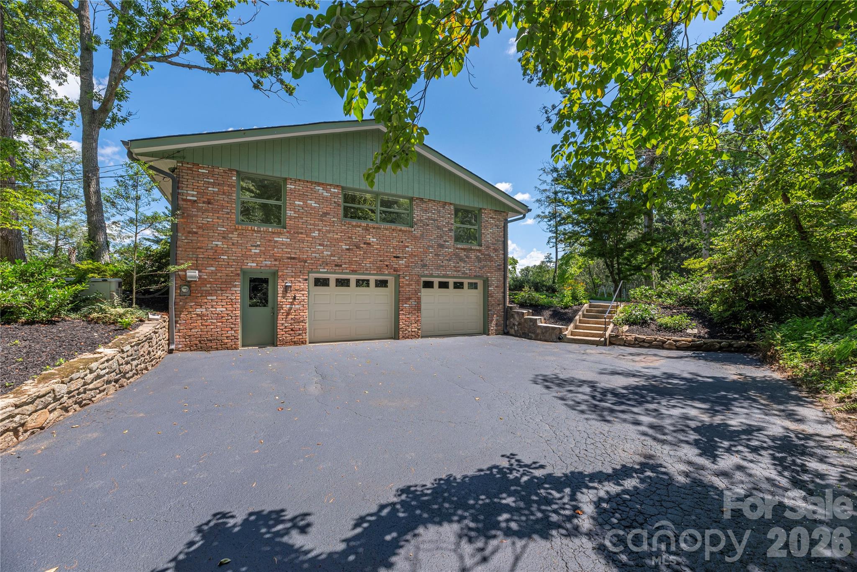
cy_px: 286
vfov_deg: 81.2
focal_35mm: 14
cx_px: 428
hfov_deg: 104.2
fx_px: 333
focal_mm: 14
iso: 320
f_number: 8
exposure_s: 1/1250
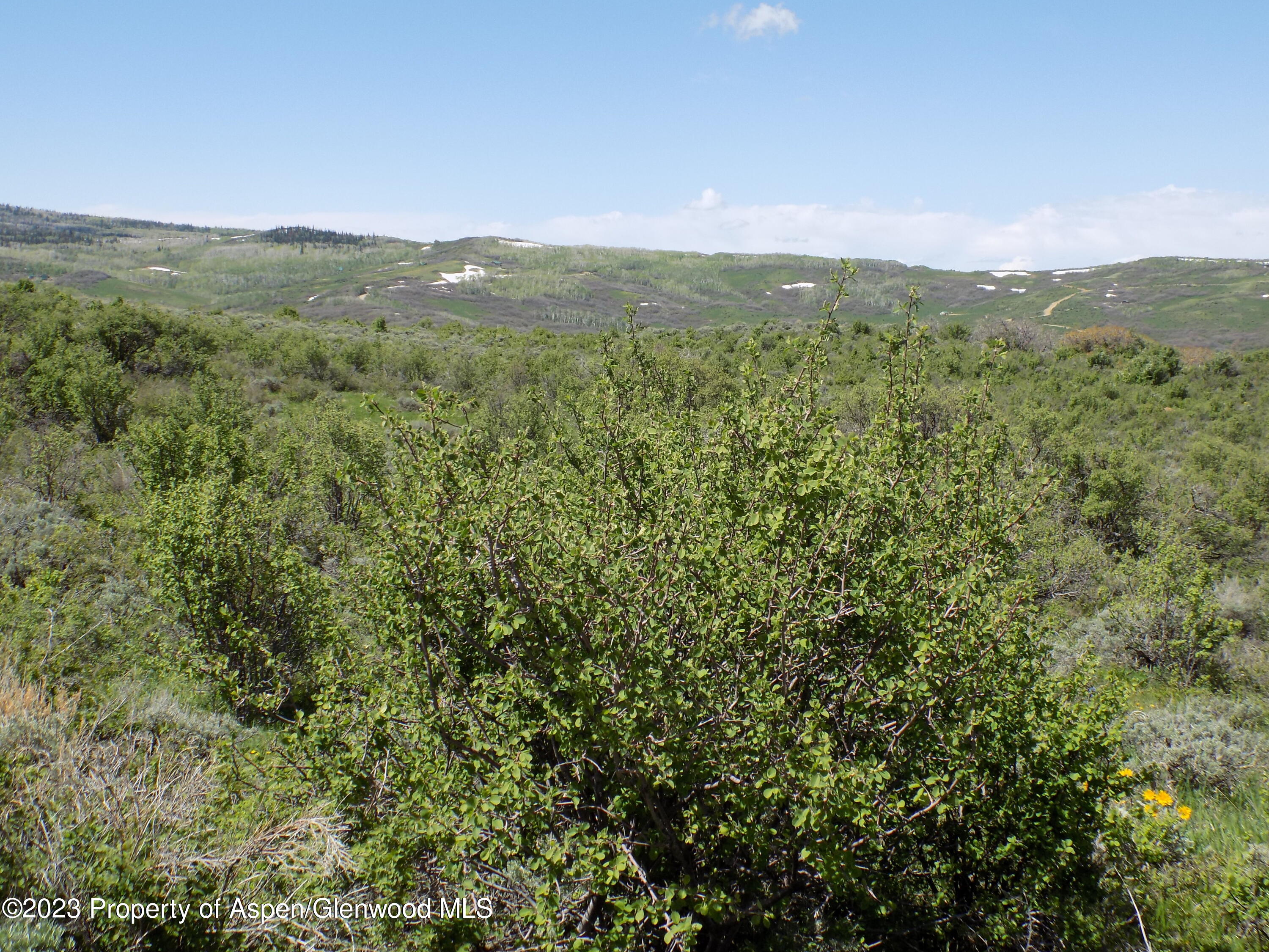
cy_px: 476
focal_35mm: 41
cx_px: 634
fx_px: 1503
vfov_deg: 35.1
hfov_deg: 45.8
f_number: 3.6
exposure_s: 1/800
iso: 80
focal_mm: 7.3
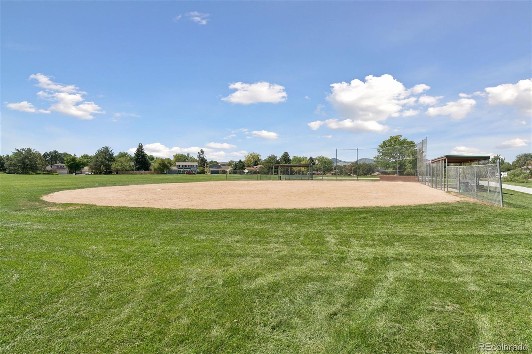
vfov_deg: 64.5
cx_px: 266
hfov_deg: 86.9
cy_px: 177
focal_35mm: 19
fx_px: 281
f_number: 9
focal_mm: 19
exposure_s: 1/1000
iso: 400
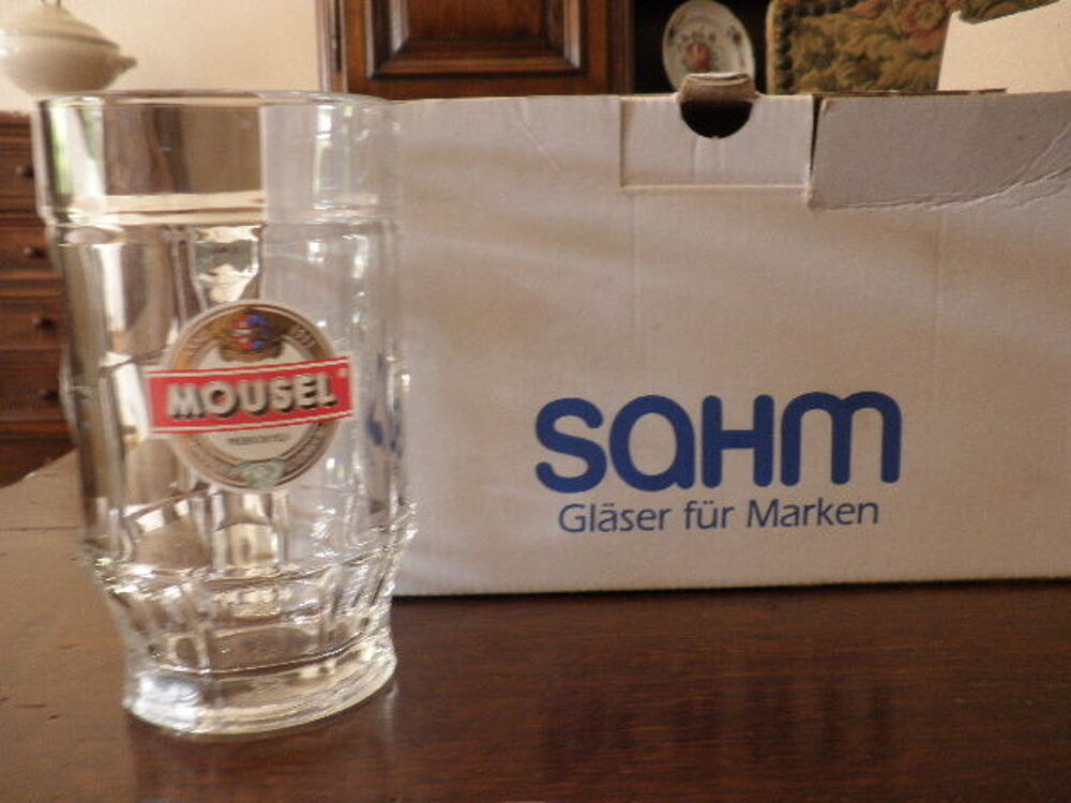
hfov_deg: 51.4
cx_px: 536
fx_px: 1114
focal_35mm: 36
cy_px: 402
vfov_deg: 39.7
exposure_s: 1/8
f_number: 3.5
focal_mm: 6.3
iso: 200
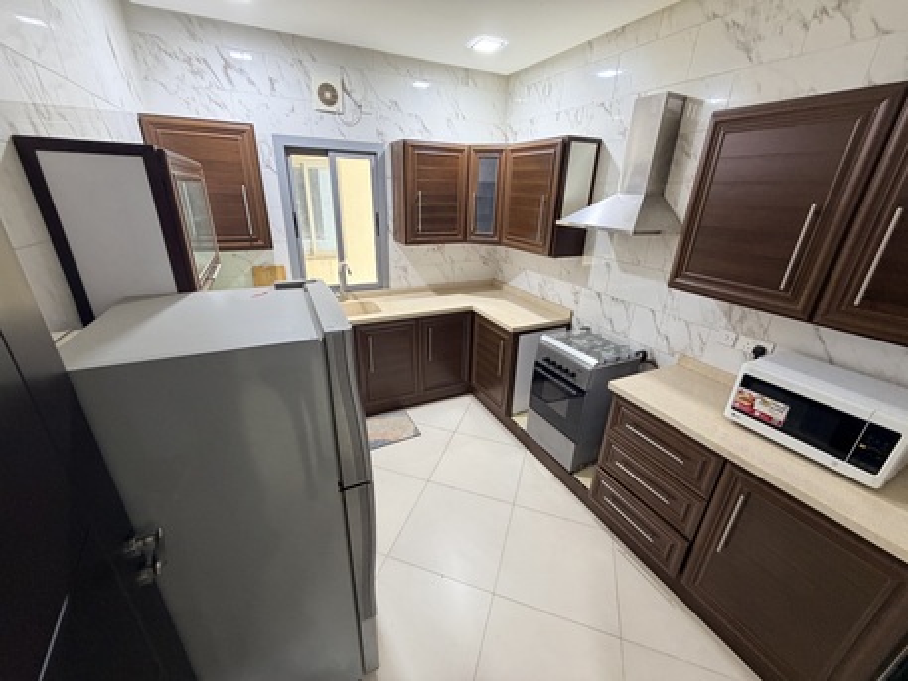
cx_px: 454
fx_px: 367
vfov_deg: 85.7
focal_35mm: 14
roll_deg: -1.7
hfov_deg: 102.0
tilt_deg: -20.4
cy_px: 340
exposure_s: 1/50
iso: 250
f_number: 2.2
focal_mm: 2.22
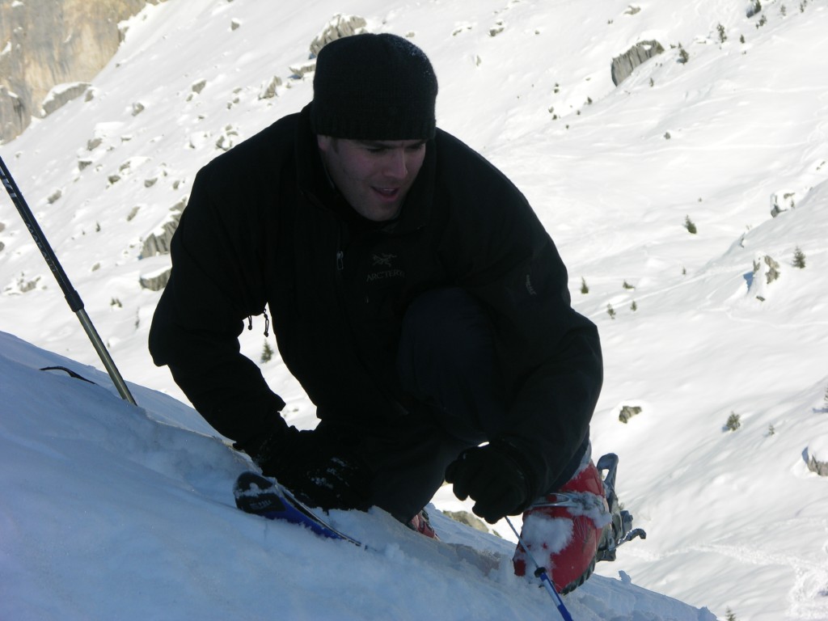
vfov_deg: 10.6
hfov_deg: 14.1
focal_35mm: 140
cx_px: 414
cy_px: 310
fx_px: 3349
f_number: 5.4
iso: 50
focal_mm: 34.7
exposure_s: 1/316
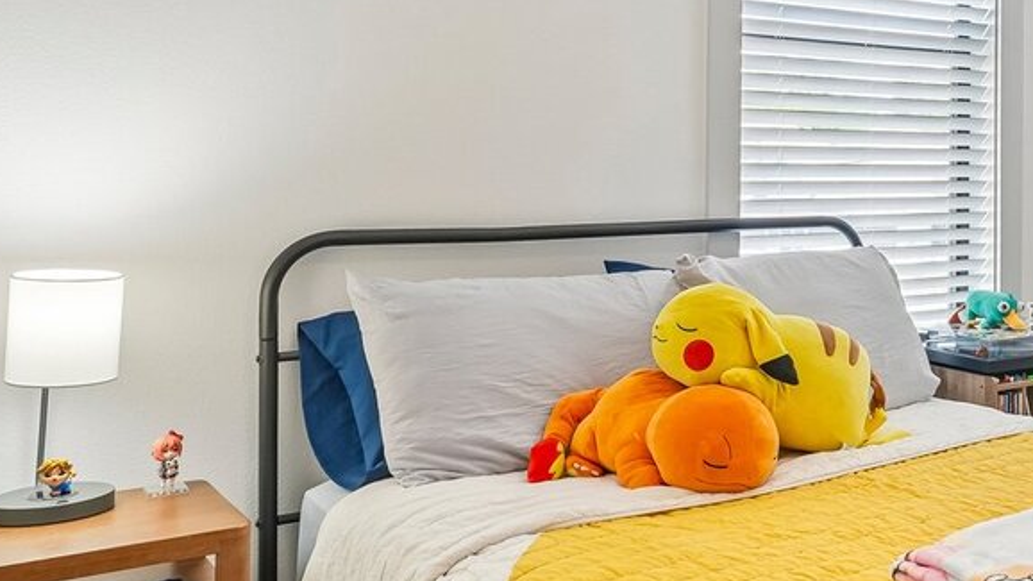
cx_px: 1020
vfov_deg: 25.1
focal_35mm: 47
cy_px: 148
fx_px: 1287
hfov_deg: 39.0
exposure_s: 1/50
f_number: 8
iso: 800
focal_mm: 16
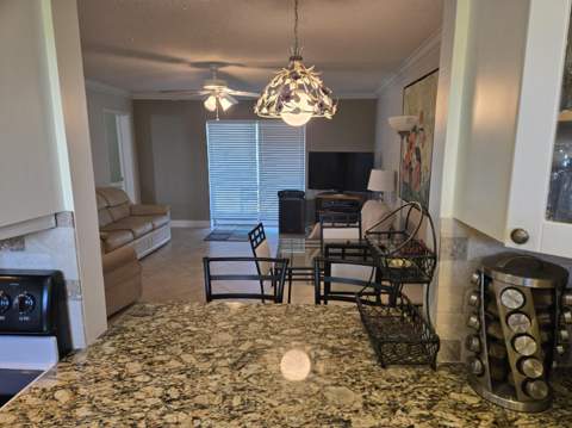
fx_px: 380
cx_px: 286
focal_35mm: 23
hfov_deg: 74.0
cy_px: 214
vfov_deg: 58.8
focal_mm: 5.4
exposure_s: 1/120
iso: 320
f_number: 1.8
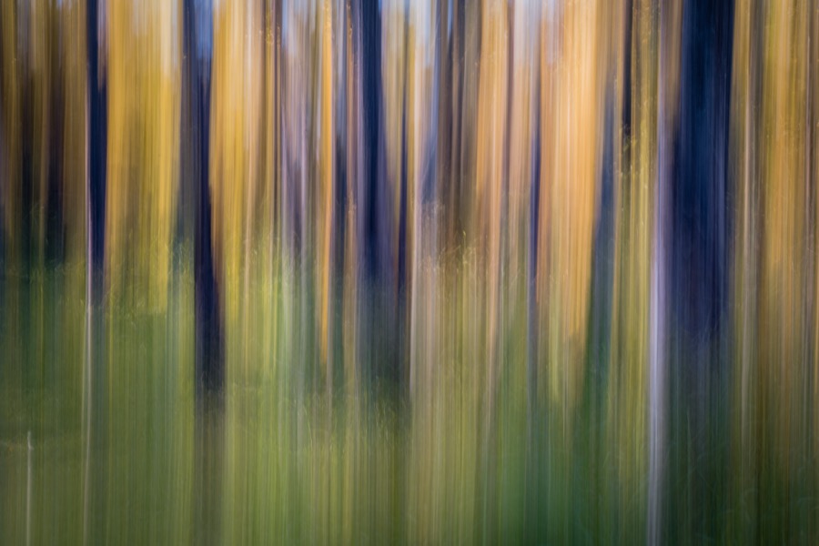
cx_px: 410
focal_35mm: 105
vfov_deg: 13.0
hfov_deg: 19.5
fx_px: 2389
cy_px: 273
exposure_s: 1/8
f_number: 18
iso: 200
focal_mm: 105
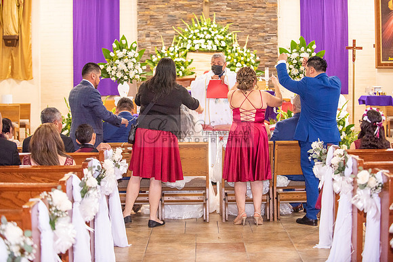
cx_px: 196
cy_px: 131
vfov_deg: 19.5
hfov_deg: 28.8
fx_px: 764
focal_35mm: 70
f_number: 2.8
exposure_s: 1/160
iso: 2000
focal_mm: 70
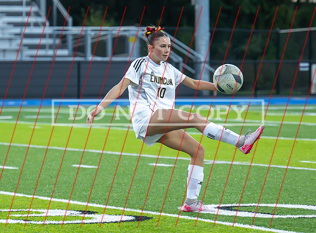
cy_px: 119
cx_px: 131
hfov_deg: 6.9
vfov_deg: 5.1
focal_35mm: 287
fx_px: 2602
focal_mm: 130
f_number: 4
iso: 6400
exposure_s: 1/1250
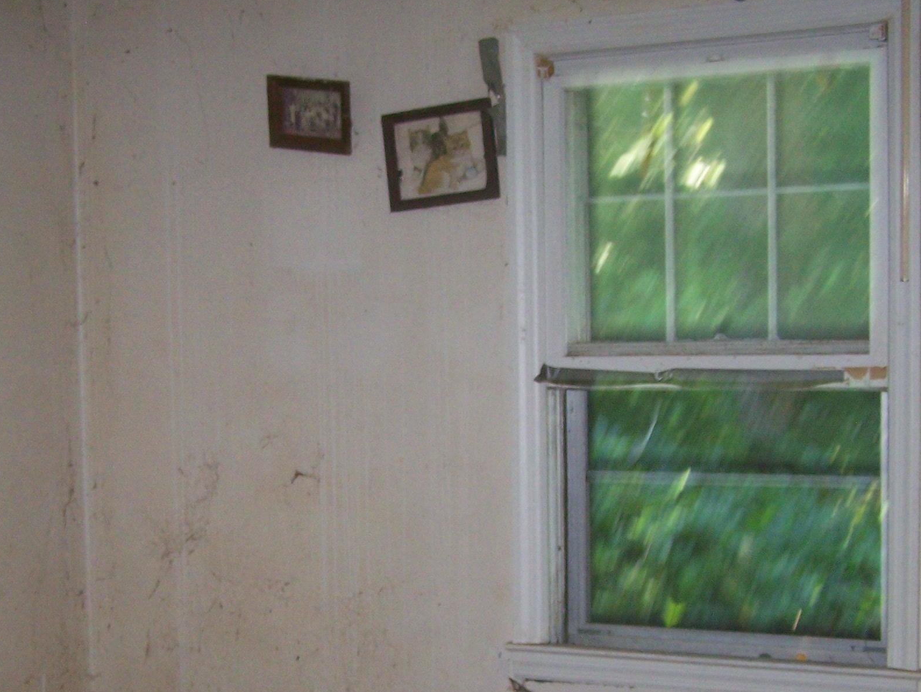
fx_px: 1810
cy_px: 513
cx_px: 333
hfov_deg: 28.4
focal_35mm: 68
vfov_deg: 21.5
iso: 160
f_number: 2.8
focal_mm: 6.3
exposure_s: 1/60
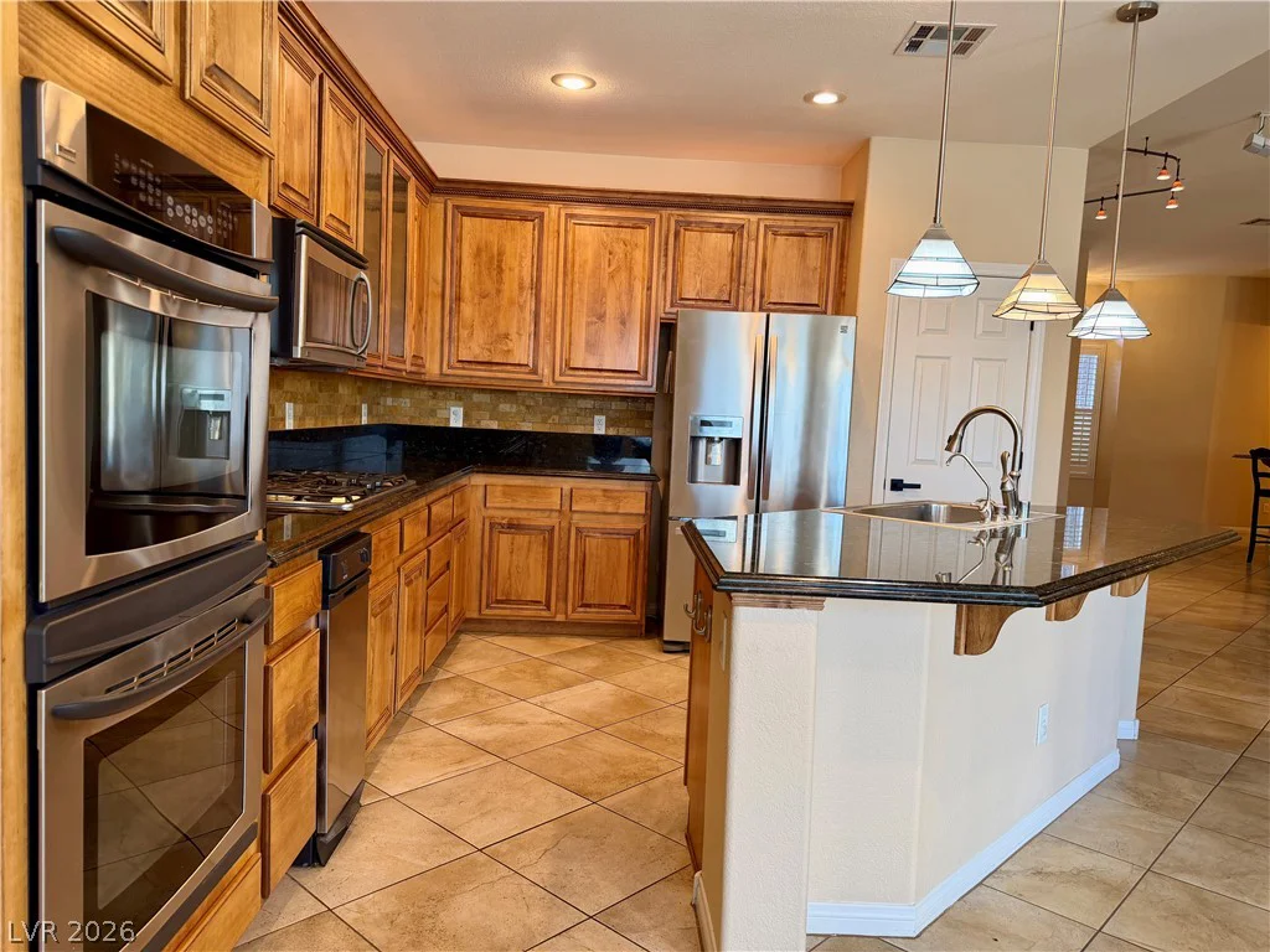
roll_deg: -2.5
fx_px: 881
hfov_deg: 71.6
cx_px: 635
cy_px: 476
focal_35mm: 24
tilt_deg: -4.9
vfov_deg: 56.8
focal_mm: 6.76
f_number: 1.78
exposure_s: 1/60
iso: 125
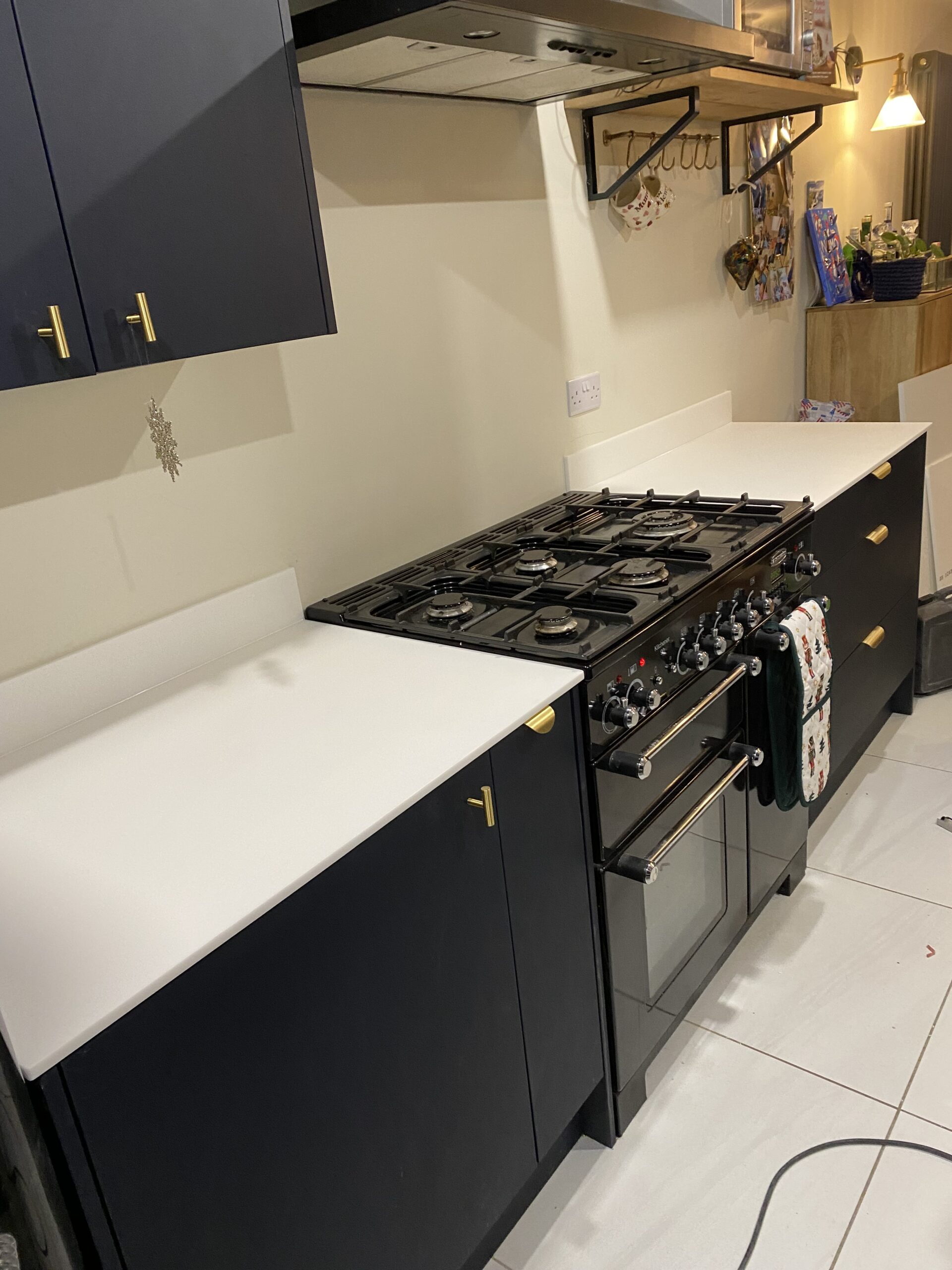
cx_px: 476
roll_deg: +7.2
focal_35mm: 26
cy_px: 635
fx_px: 953
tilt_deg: -19.8
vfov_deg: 67.3
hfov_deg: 53.1
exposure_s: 1/50
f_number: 1.8
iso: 200
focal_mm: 4.25
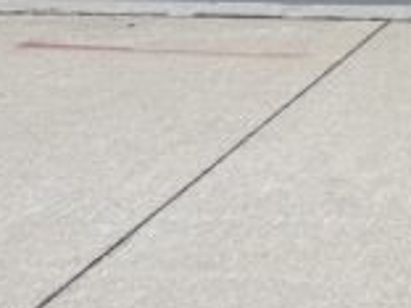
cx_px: 914
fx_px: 1460
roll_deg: -1.9
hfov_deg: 13.0
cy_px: -192
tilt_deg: -9.5
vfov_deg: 11.4
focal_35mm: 123
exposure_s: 1/1553
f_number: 1.78
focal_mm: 6.76
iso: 80
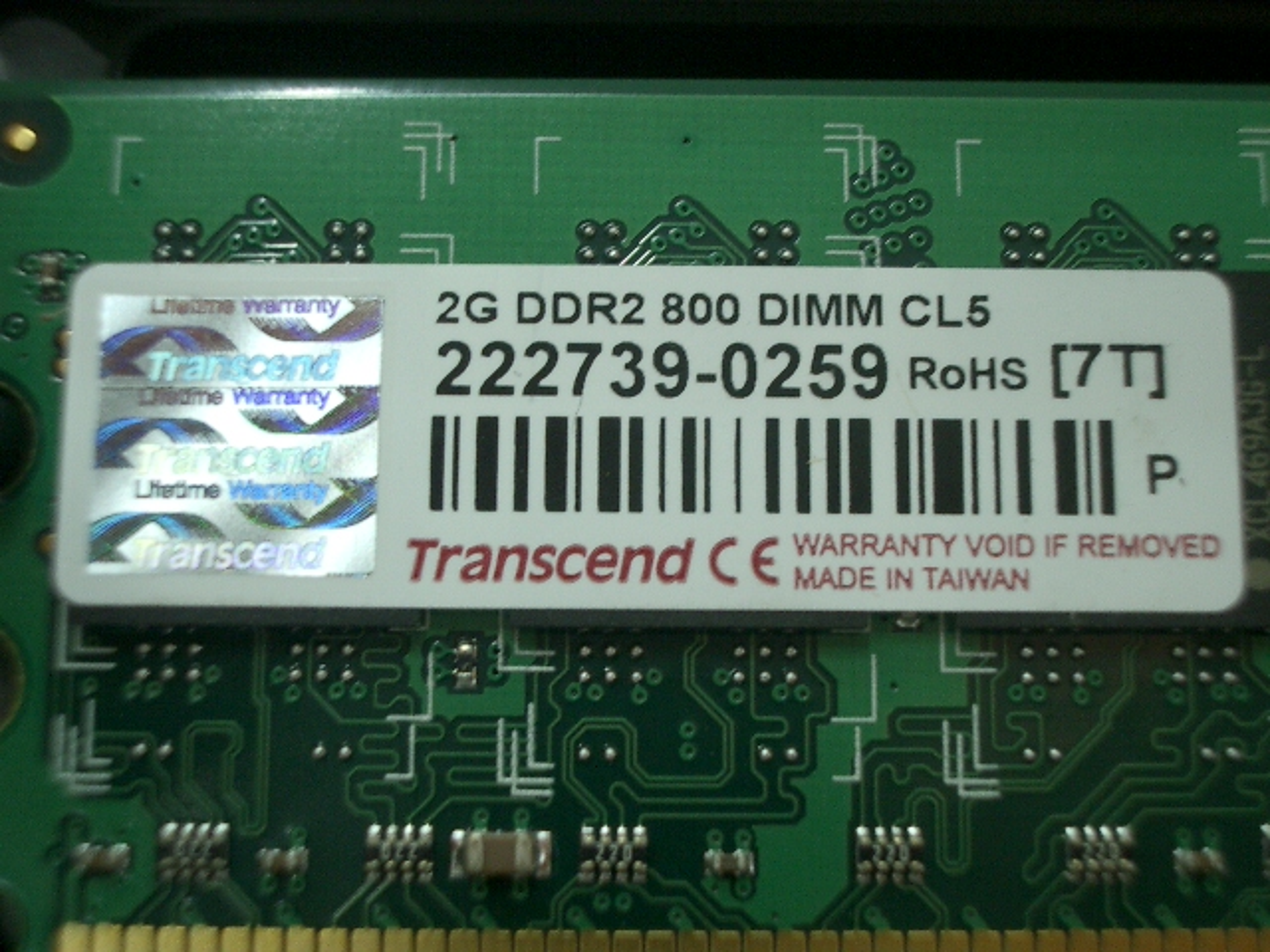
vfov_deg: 23.7
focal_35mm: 62
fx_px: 2275
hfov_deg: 31.2
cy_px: 476
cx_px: 635
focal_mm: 10.2
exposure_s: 1/30
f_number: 3.5
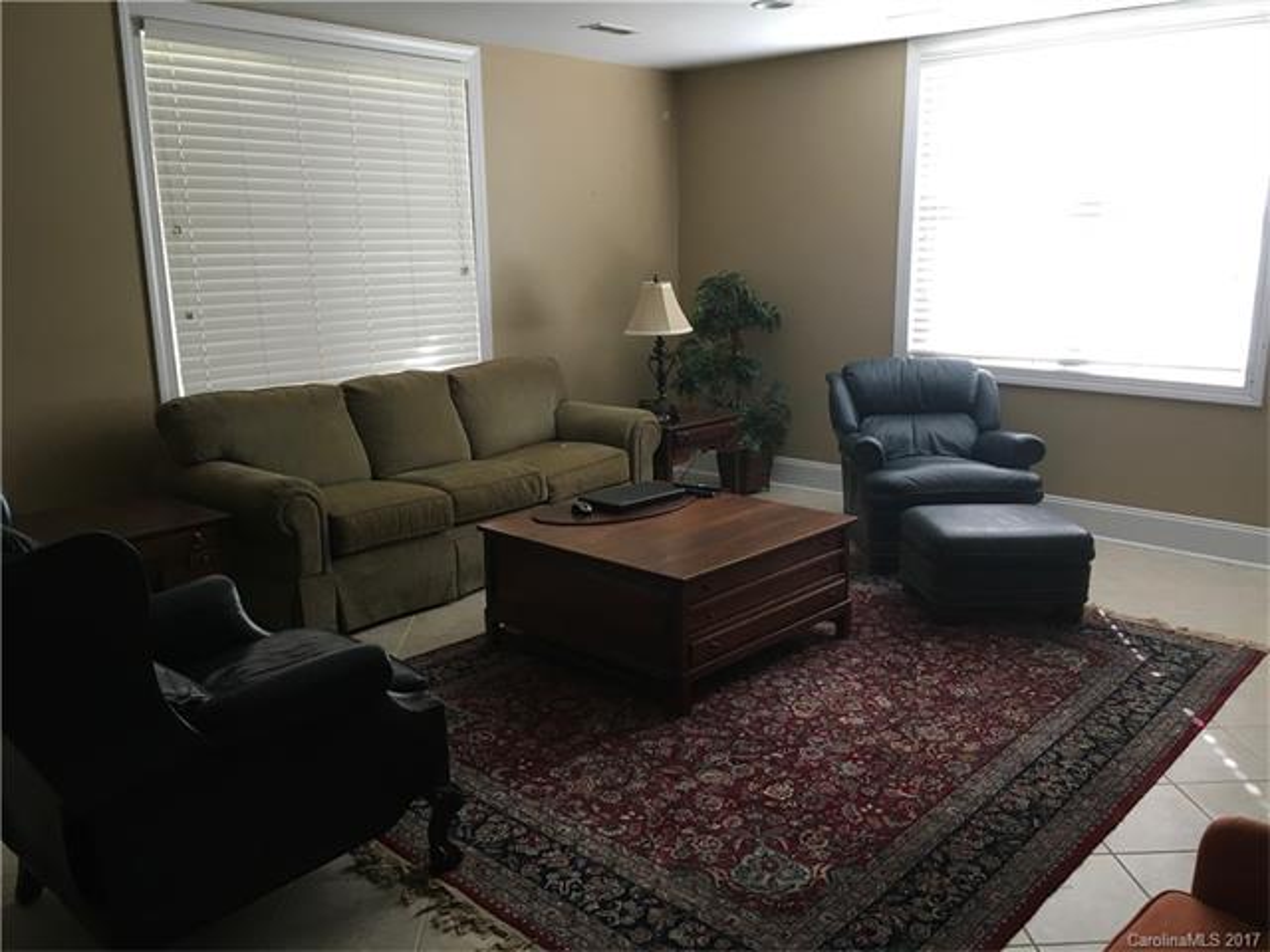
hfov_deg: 61.7
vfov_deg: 48.2
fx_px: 1064
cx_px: 635
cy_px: 476
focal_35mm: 29
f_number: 2.2
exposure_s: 1/30
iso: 80
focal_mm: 4.15
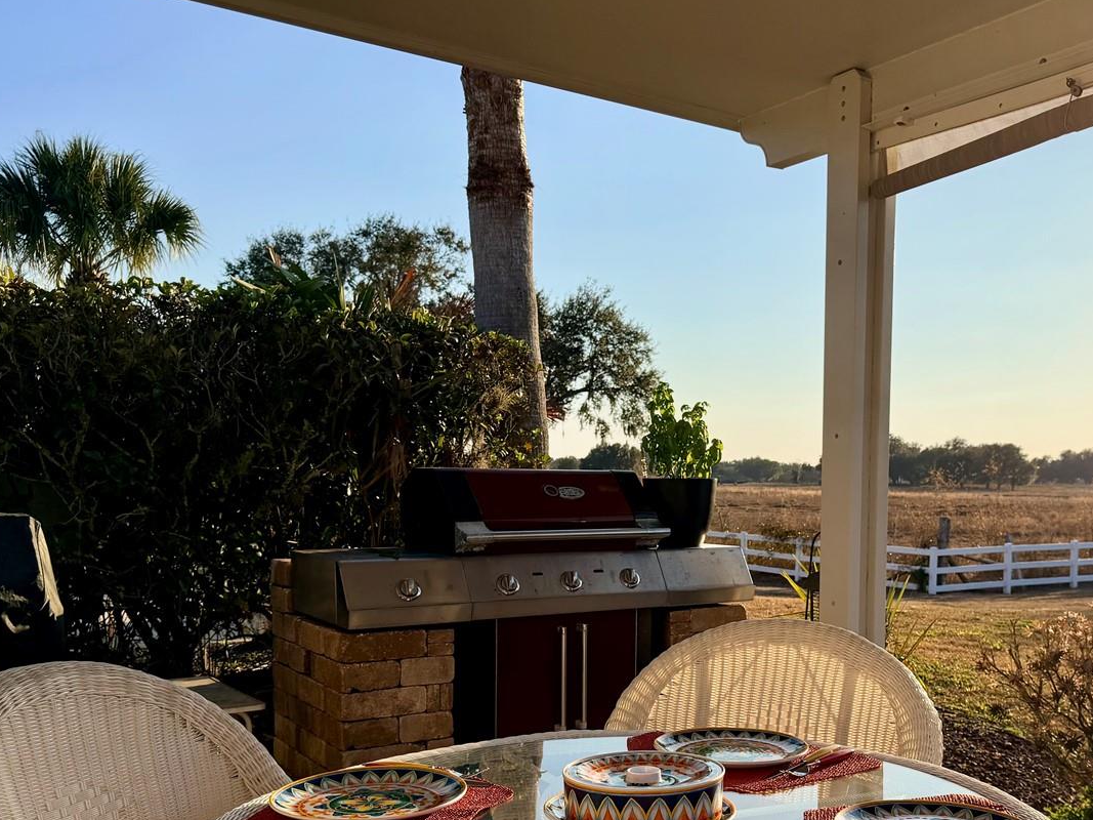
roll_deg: -0.3
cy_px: 570
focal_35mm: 36
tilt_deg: -4.8
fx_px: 1137
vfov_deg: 39.0
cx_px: 723
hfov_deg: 50.5
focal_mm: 6.76
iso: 100
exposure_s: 1/6173
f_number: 1.78
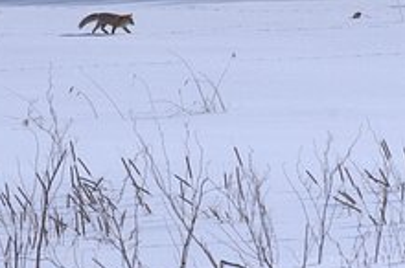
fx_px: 11739
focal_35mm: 1045
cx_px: 210
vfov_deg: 1.3
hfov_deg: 2.0
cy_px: 46
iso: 800
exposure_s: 1/1600
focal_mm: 300
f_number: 10
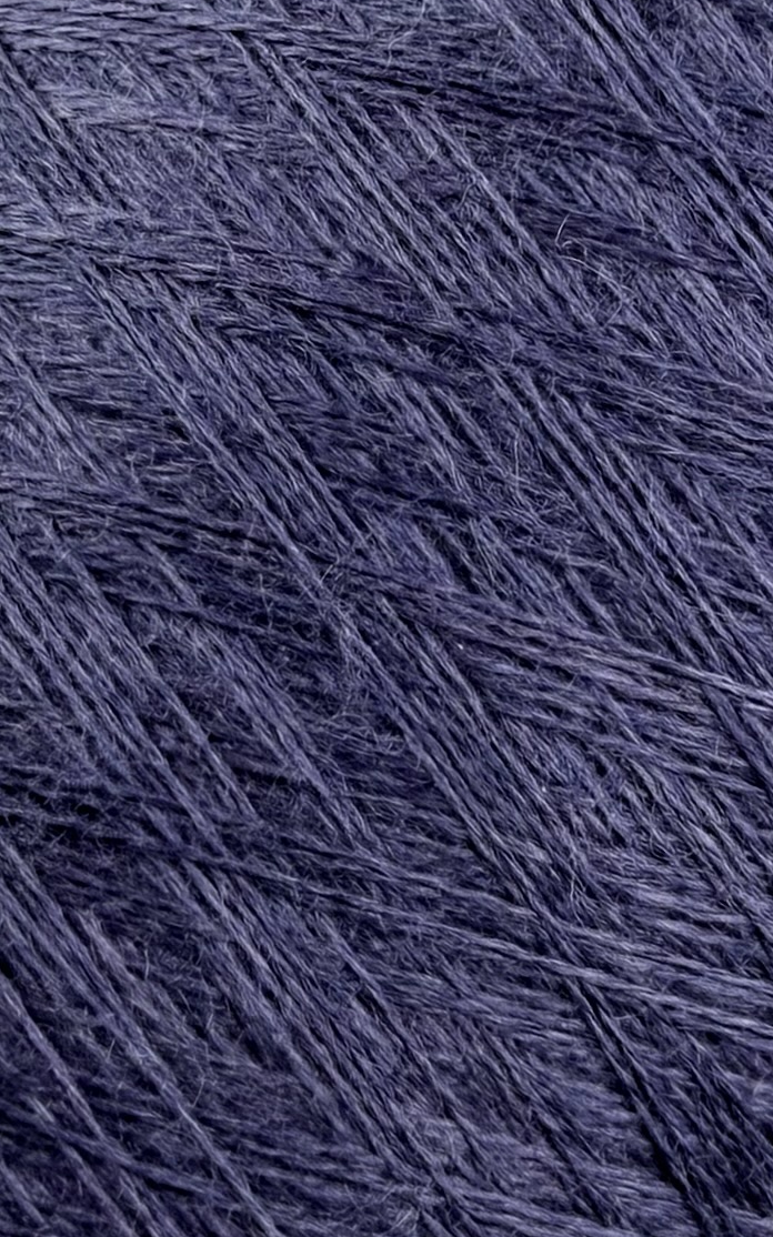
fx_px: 1180
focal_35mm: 35
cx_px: 407
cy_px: 765
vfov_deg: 54.8
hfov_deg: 36.3
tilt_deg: -58.9
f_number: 2.2
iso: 50
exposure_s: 1/121
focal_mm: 2.22
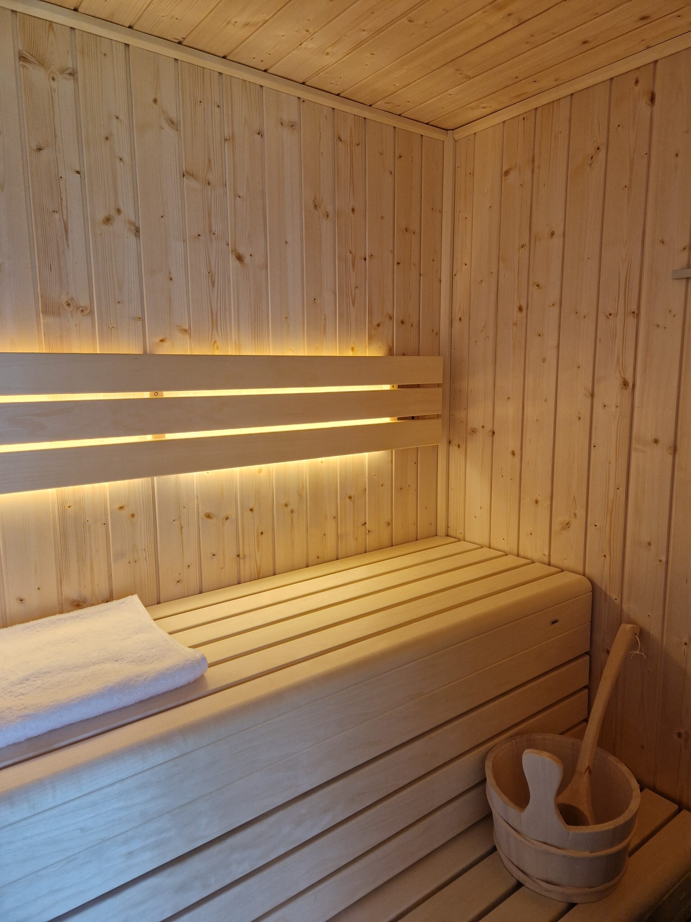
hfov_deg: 58.9
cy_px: 461
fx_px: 612
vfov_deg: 73.9
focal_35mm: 23
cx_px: 346
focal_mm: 5.4
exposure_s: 1/100
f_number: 1.8
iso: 200
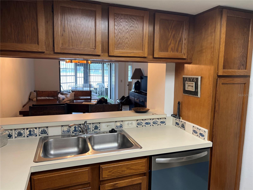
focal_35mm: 26
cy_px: 95
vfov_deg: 53.1
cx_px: 126
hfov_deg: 67.3
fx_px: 190
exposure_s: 1/60
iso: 100
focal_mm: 5.7
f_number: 1.5
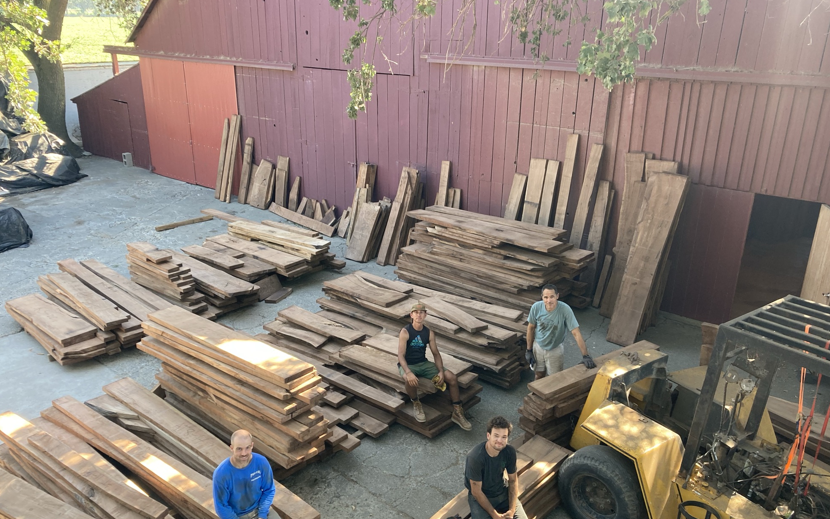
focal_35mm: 31
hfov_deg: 61.2
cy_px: 303
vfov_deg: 40.5
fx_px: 701
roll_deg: +0.8
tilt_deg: -21.8
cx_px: 416
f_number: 1.8
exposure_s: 1/121
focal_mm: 3.99
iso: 64
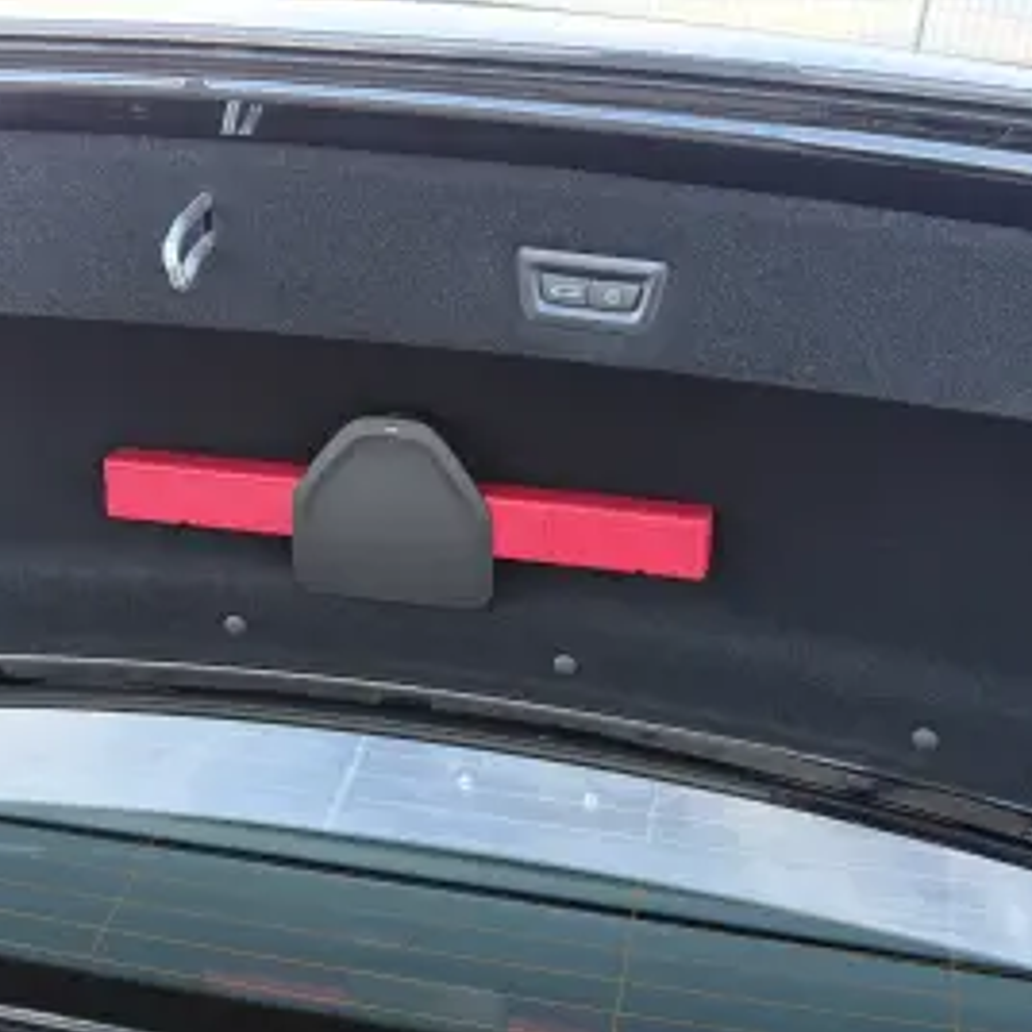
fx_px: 1923
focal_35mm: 57
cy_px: 516
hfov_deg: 30.0
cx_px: 400
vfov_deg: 30.0
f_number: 1.78
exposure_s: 1/55
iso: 250
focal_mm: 6.76
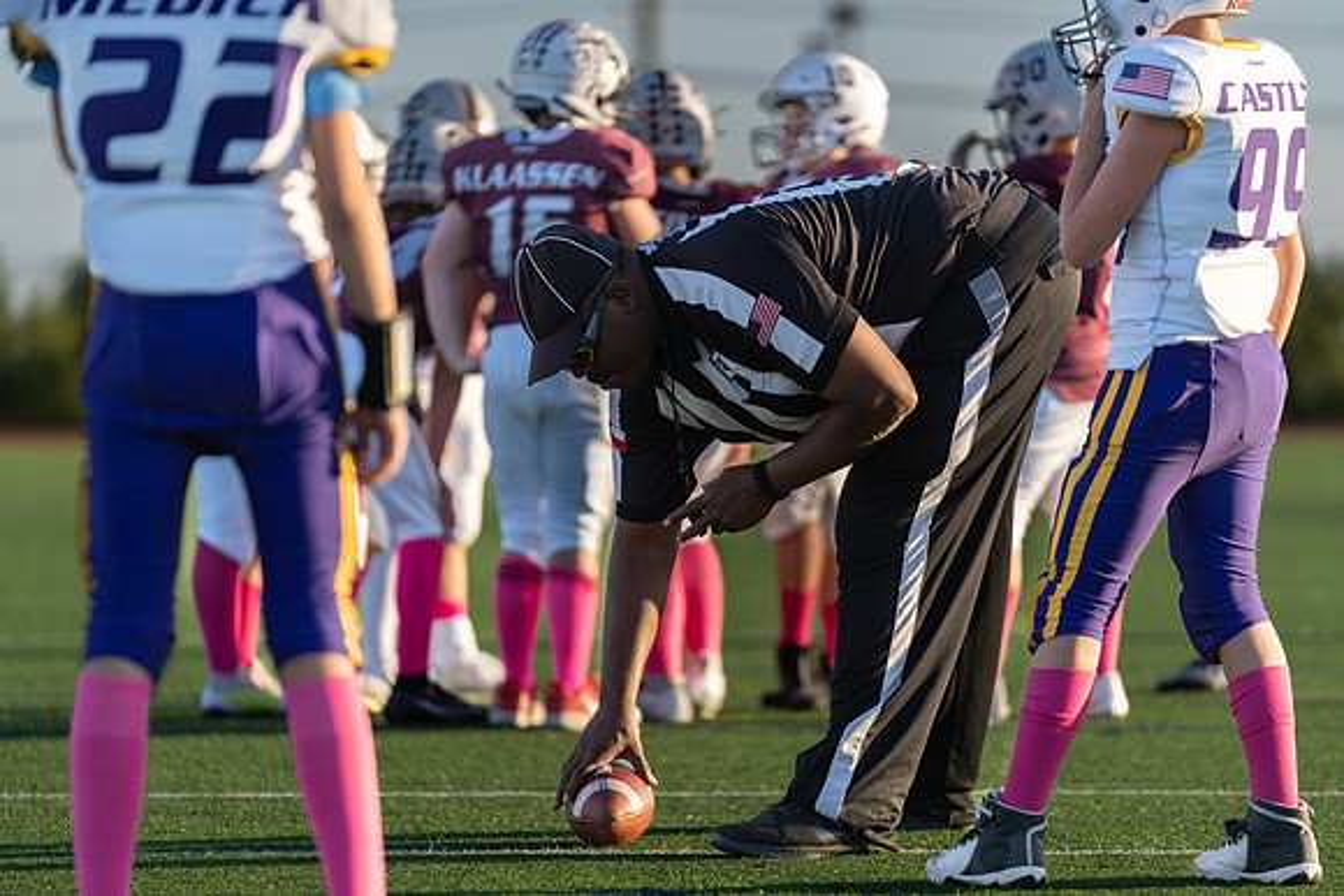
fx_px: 7468
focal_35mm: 200
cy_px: 448
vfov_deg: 6.9
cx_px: 672
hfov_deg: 10.3
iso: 125
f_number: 2.8
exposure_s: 1/1250
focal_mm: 200
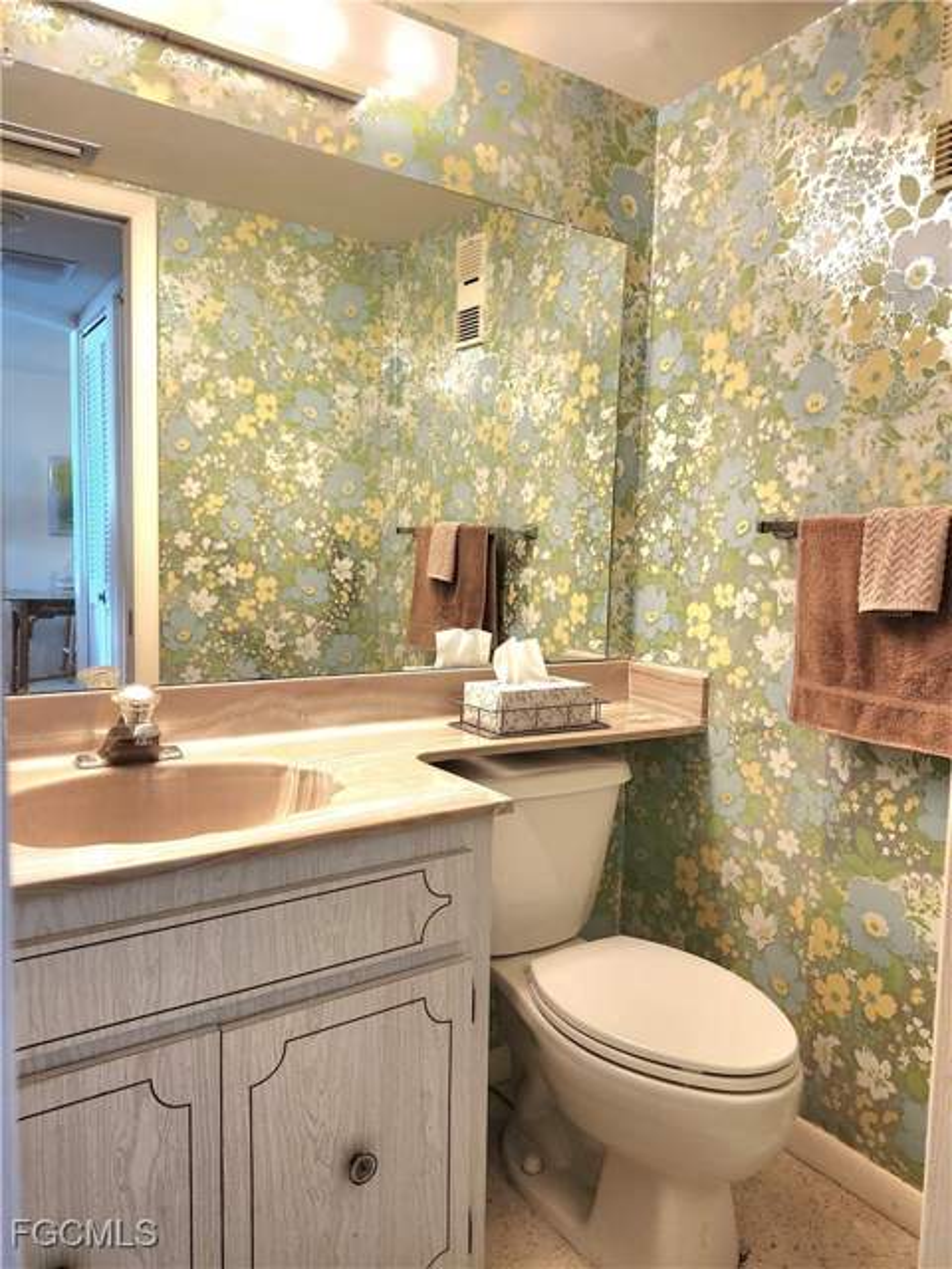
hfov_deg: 58.9
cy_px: 634
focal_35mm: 23
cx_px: 476
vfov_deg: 73.9
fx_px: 843
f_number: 1.8
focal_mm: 5.54
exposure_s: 1/120
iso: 250
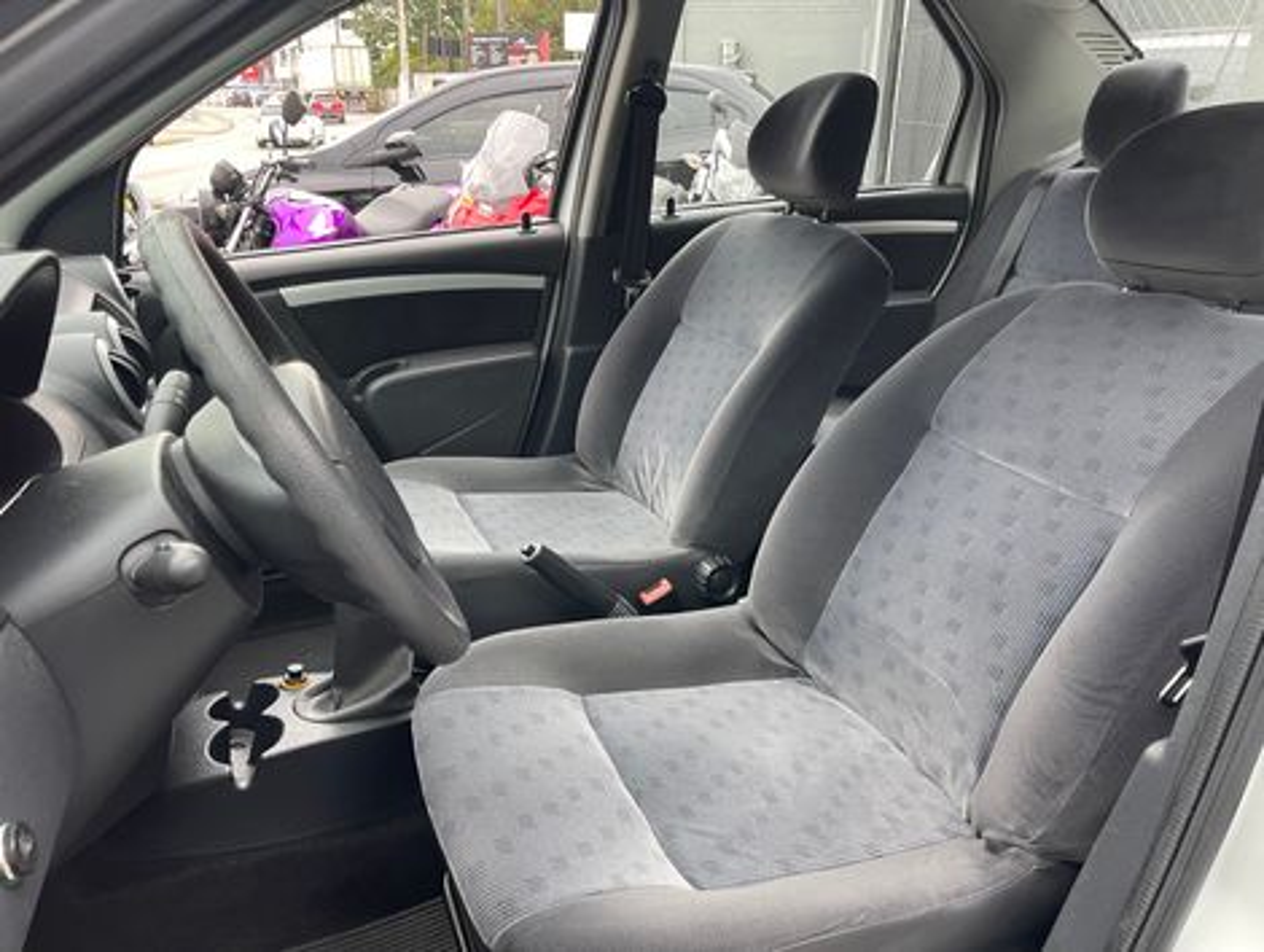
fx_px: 914
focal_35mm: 25
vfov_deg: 55.0
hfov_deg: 69.3
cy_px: 476
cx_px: 632
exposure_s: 1/75
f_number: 1.6
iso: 125
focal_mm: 5.1
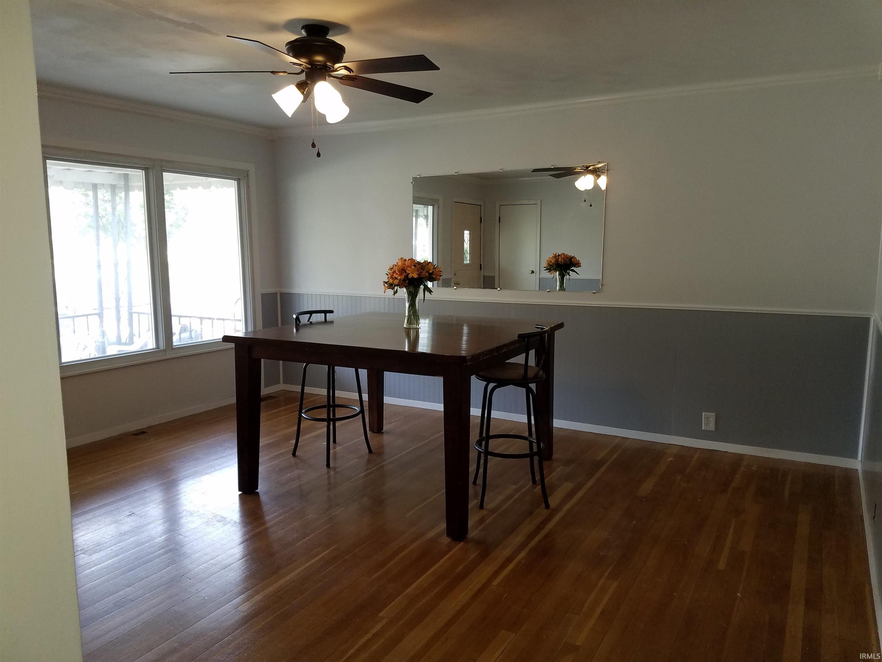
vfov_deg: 53.1
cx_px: 441
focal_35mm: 26
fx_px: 662
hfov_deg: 67.3
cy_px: 331
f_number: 1.7
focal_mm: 4.2
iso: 100
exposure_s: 1/120
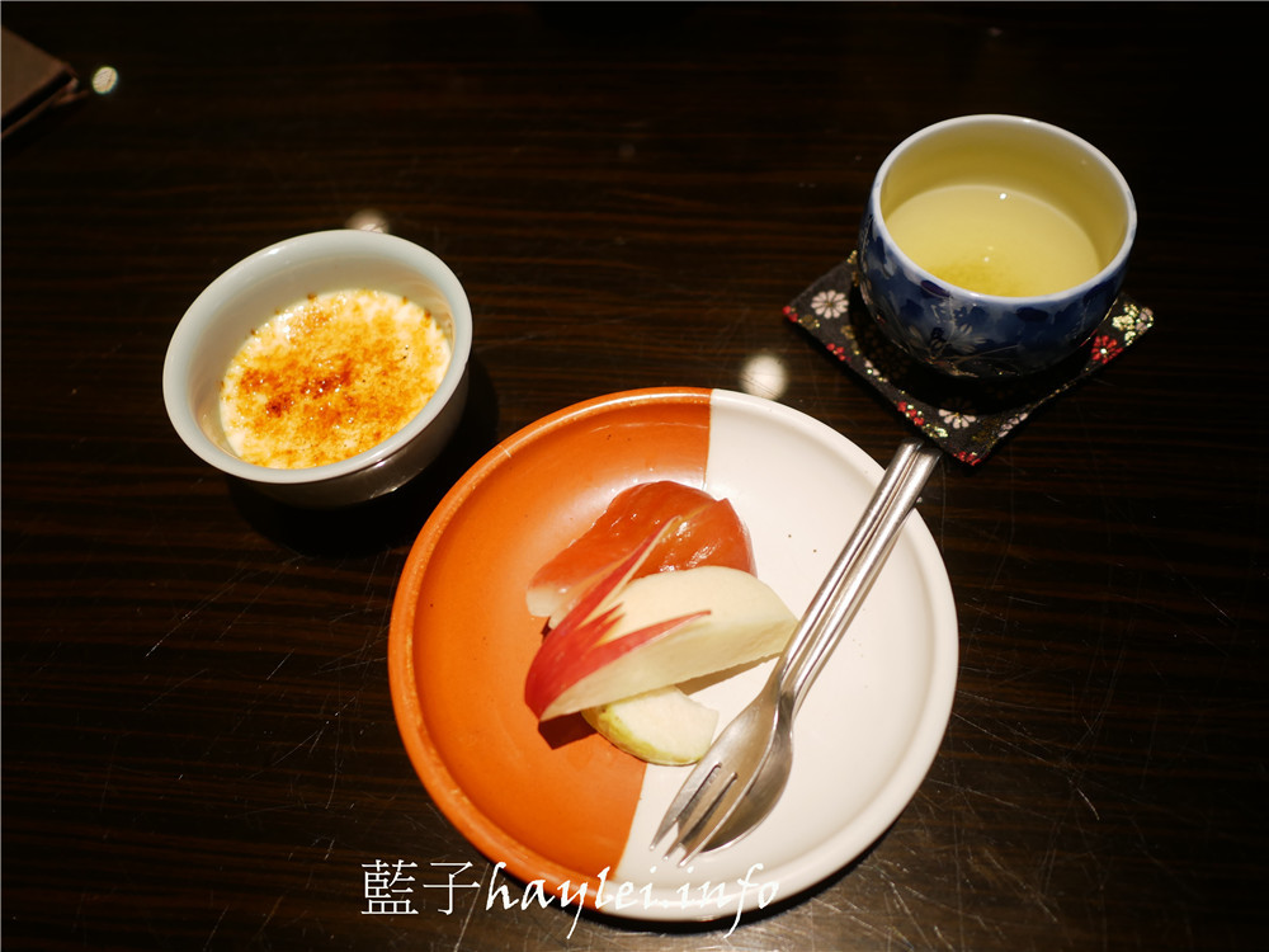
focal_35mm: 30
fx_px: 1100
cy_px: 476
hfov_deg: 60.0
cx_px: 634
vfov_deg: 46.8
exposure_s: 1/60
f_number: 1.7
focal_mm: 15
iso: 320
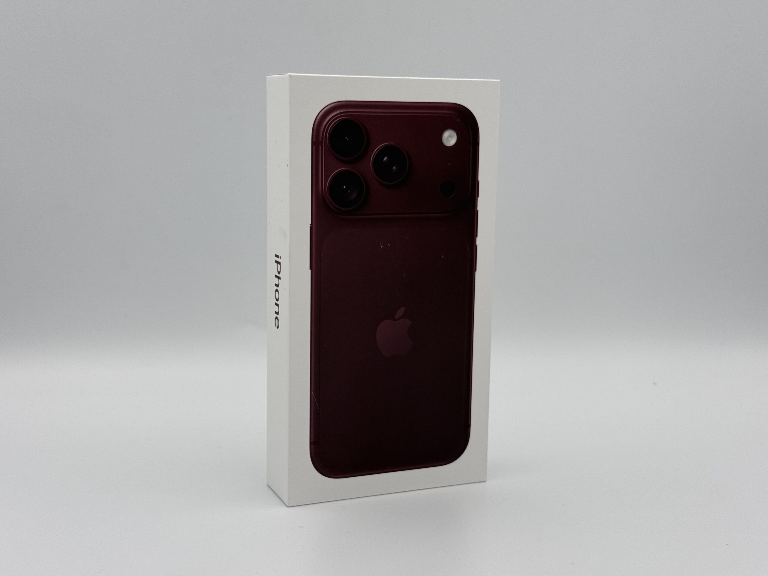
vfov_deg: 30.3
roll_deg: -0.5
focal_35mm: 48
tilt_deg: -7.3
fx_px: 1065
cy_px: 288
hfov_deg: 39.7
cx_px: 384
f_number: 1.78
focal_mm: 6.76
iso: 64
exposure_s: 1/855
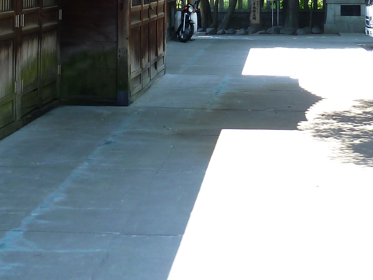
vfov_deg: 18.6
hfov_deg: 25.9
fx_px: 808
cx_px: 238
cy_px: -58
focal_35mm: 75
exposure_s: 1/80
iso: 80
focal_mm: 4.1
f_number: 3.3
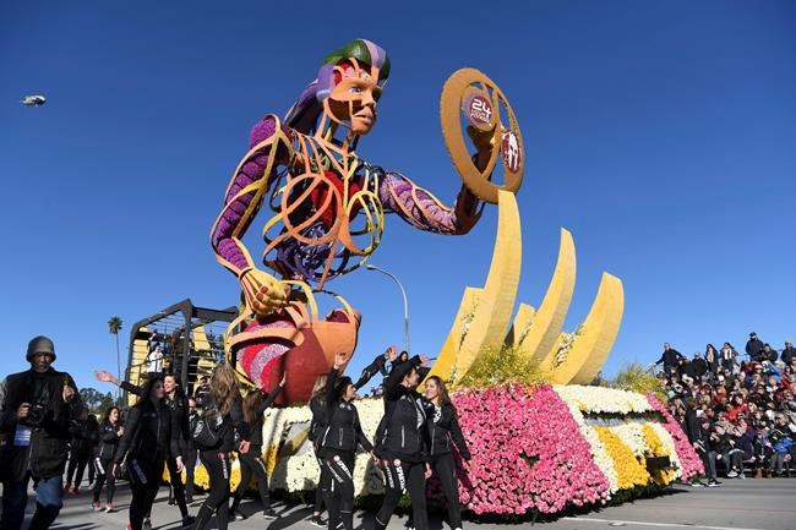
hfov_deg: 69.4
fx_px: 575
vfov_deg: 49.5
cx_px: 398
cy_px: 265
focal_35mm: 26
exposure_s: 1/2000
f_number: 6.3
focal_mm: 26
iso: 200
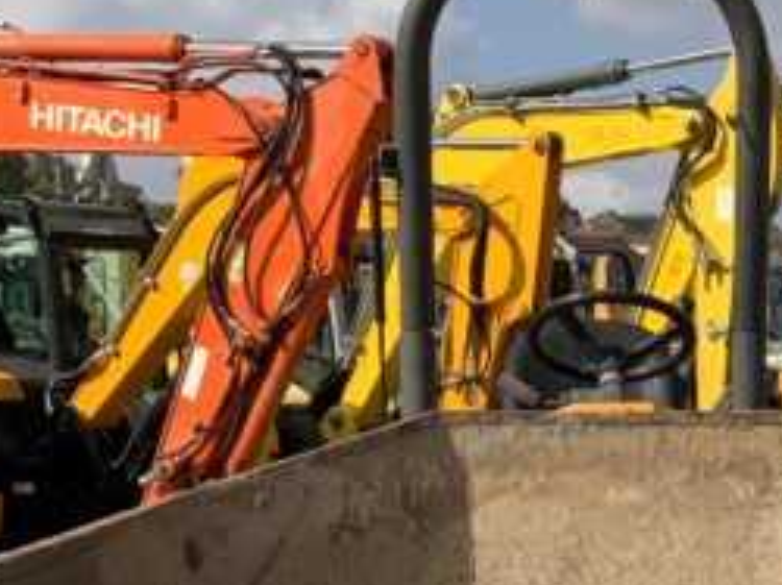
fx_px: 2686
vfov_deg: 12.2
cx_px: 829
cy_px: 657
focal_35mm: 119
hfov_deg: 16.2
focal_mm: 3
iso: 16
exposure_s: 1/2227
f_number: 1.8
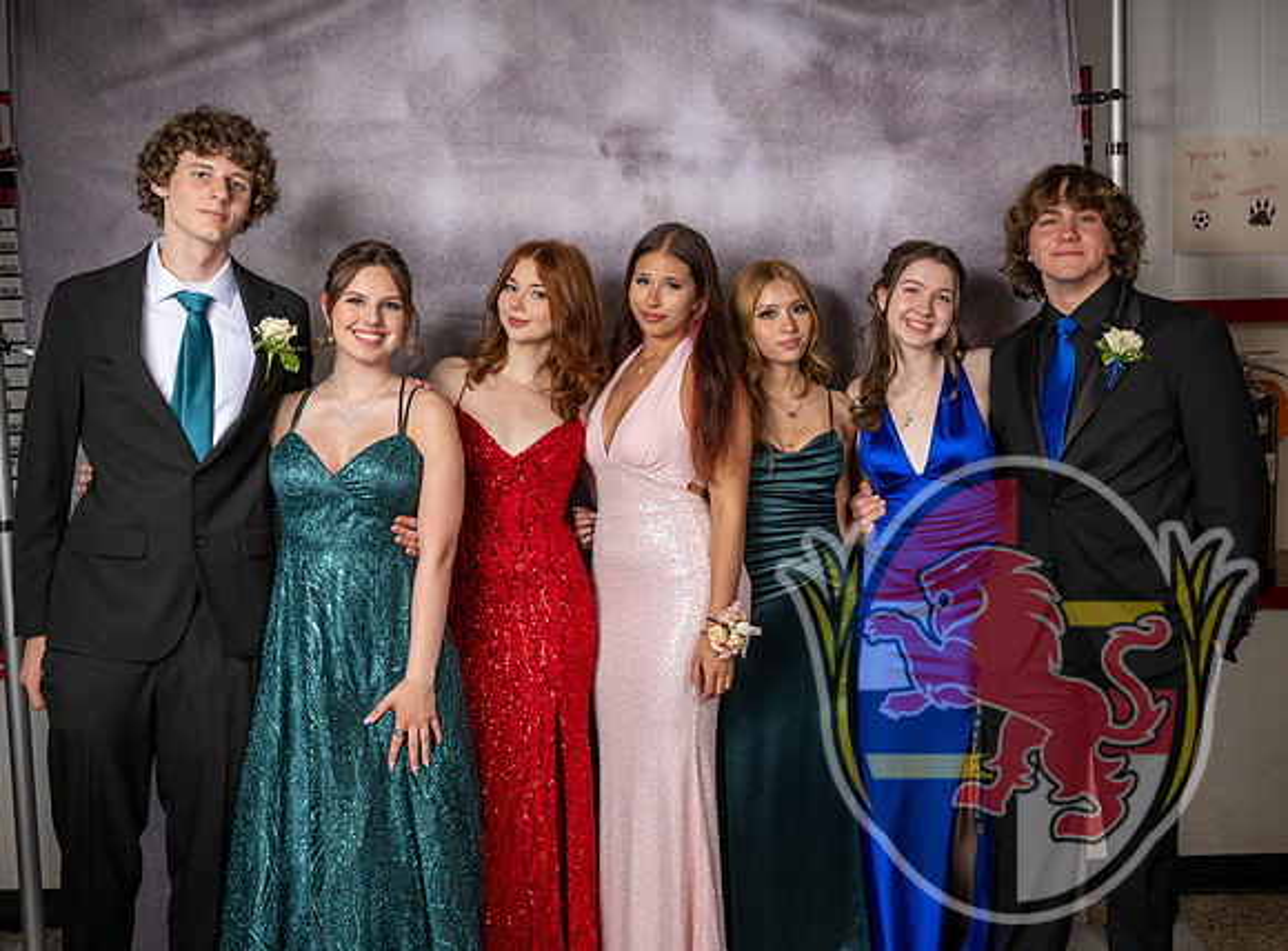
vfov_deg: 35.6
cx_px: 669
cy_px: 467
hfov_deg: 47.0
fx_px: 1482
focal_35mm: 40
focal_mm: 36
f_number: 4.5
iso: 50
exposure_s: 1/400
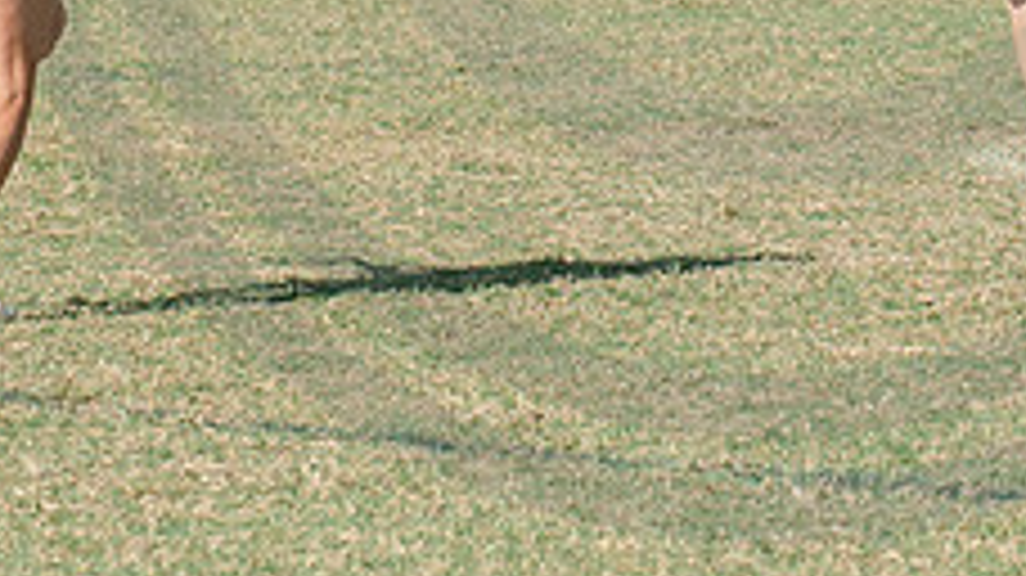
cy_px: -137
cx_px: 1036
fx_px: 12536
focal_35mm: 461
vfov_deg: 2.6
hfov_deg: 4.7
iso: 250
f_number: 5.6
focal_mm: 70
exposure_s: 1/1000
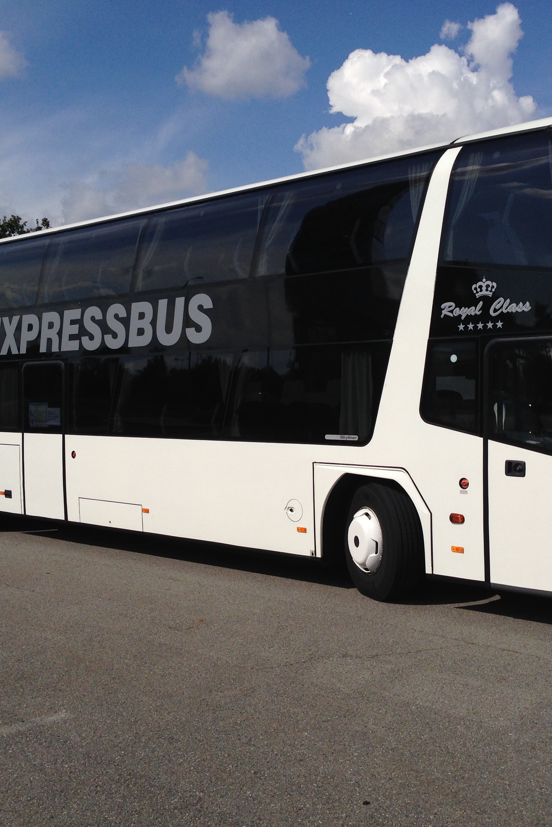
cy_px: 413
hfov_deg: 29.3
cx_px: 276
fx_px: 1058
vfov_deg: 42.7
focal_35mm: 46
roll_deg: -0.9
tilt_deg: +2.2
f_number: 2.4
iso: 50
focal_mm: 4.12
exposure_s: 1/3876
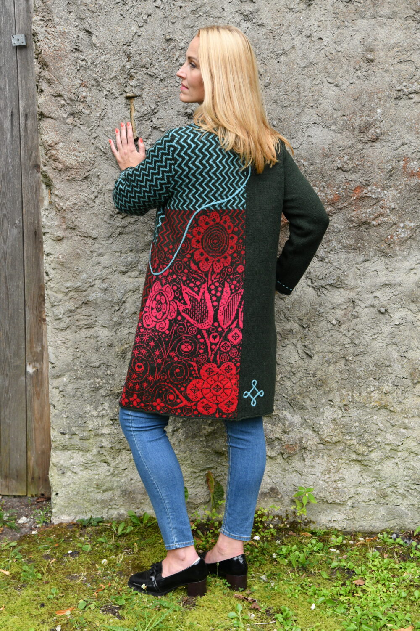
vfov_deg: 35.6
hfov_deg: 24.2
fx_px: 980
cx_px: 210
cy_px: 316
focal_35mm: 56
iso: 1600
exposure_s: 1/250
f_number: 8
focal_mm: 56
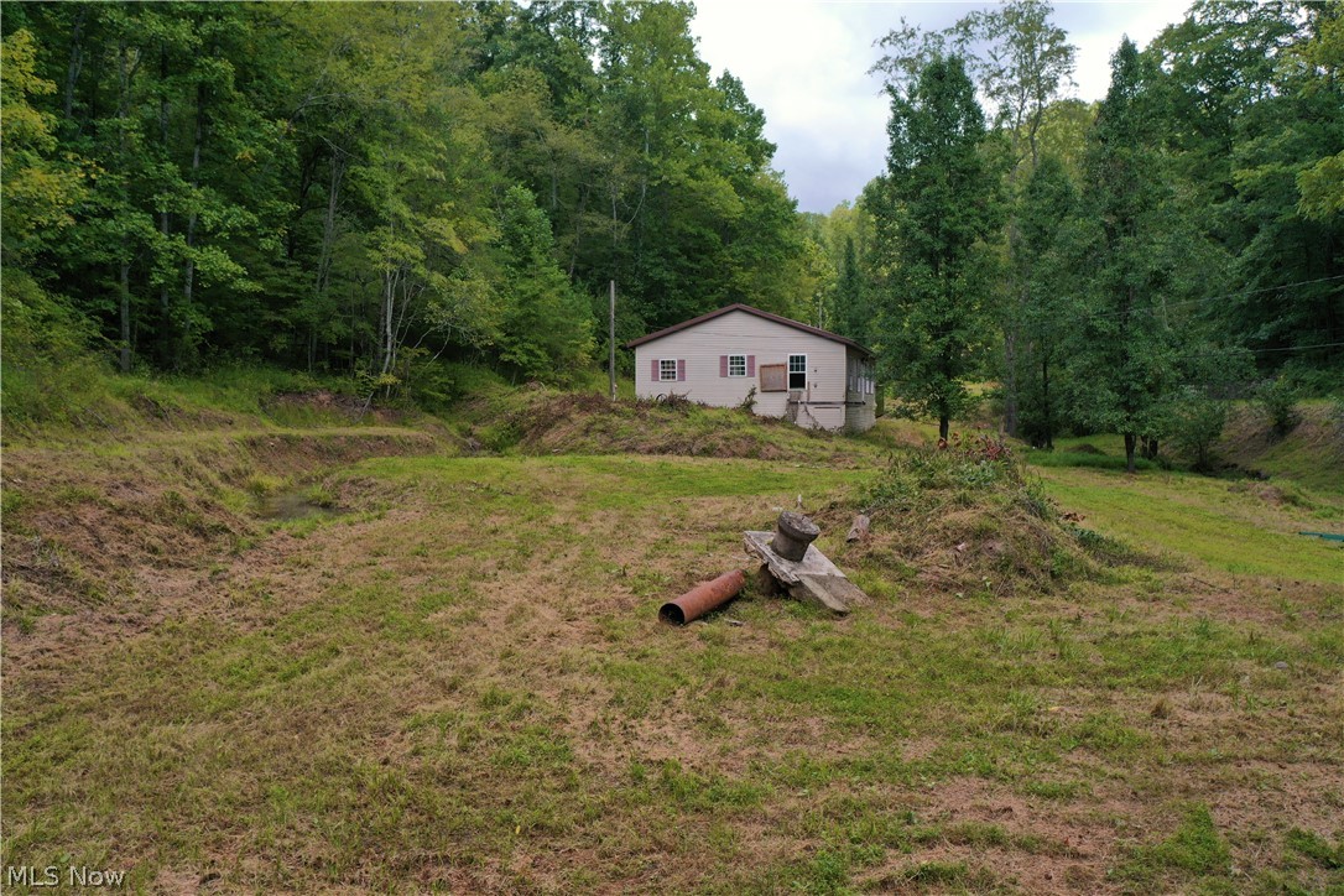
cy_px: 448
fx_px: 1045
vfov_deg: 46.4
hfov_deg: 65.5
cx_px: 672
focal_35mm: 28
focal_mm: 10.26
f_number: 3.5
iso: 100
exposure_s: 1/160
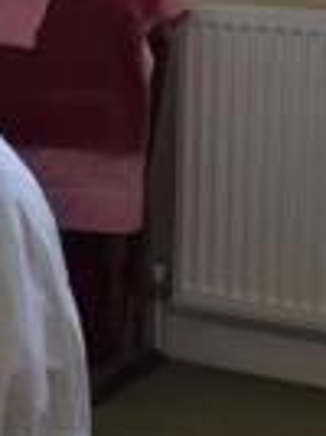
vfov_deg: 14.7
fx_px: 1600
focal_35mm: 127
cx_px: -191
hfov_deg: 11.1
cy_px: -164
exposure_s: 1/160
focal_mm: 18
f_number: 6.3
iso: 400
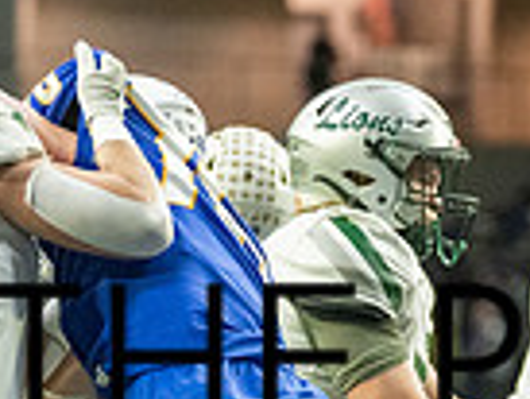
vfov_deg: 2.5
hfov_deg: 3.4
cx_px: 547
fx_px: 9011
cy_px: 485
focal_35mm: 588
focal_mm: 130
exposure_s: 1/1000
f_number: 2.8
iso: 5000
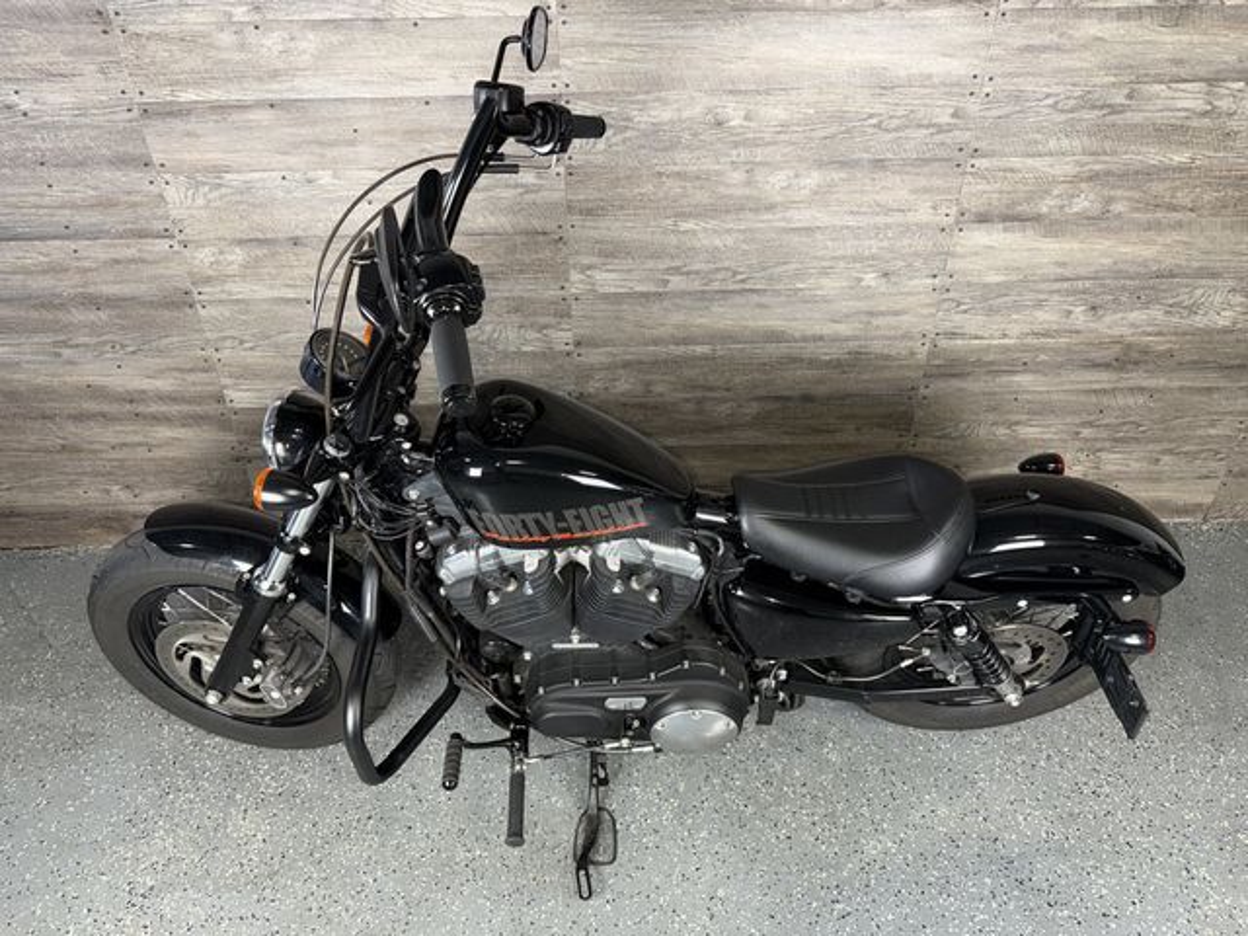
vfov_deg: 56.8
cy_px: 468
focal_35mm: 24
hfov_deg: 71.6
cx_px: 624
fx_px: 865
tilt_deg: -33.1
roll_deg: +1.9
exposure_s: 1/26
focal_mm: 6.76
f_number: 1.78
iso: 80
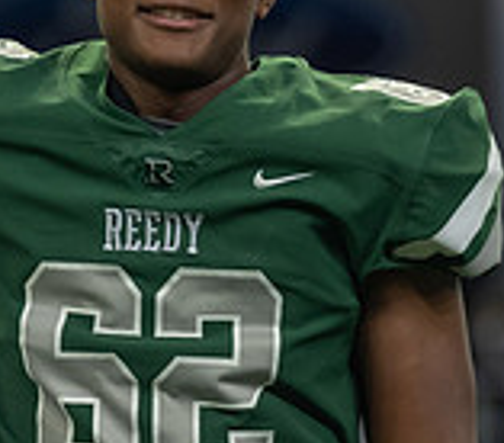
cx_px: 46
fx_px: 8297
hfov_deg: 3.5
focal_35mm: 535
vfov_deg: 3.1
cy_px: 356
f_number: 2.8
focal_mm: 128
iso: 1000
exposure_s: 1/320
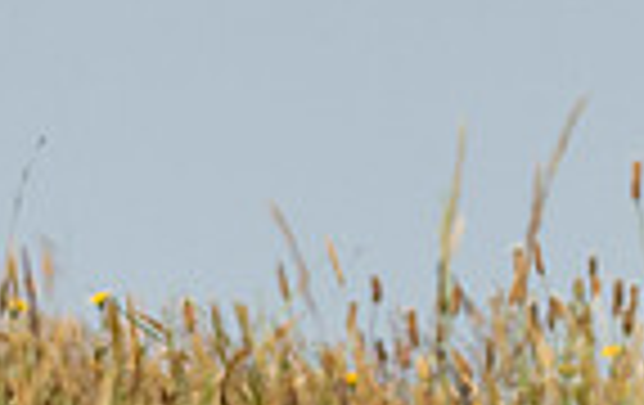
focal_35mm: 1595
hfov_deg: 1.3
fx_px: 28049
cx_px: 1096
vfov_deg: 0.8
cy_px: -690
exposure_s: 1/2500
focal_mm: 200
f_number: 7.1
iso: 500
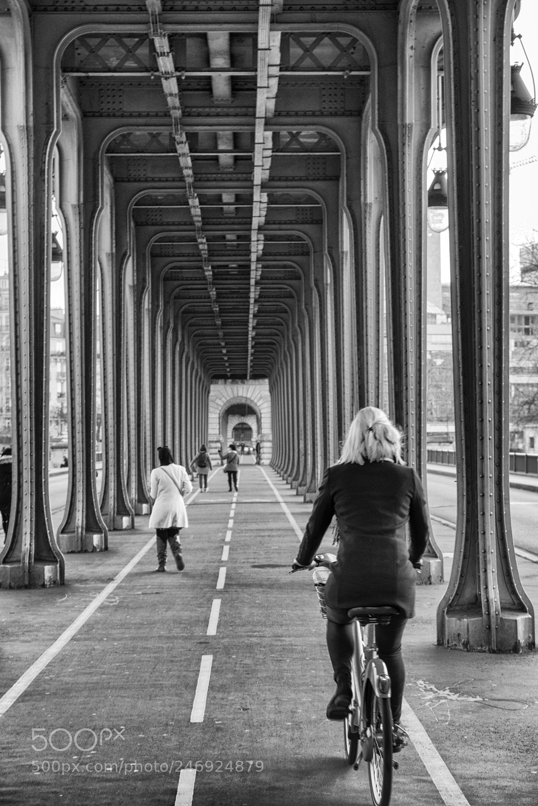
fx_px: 1681
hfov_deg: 18.2
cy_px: 403
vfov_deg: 27.0
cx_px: 269
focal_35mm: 75
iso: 100
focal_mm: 50
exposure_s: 1/100
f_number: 4.5
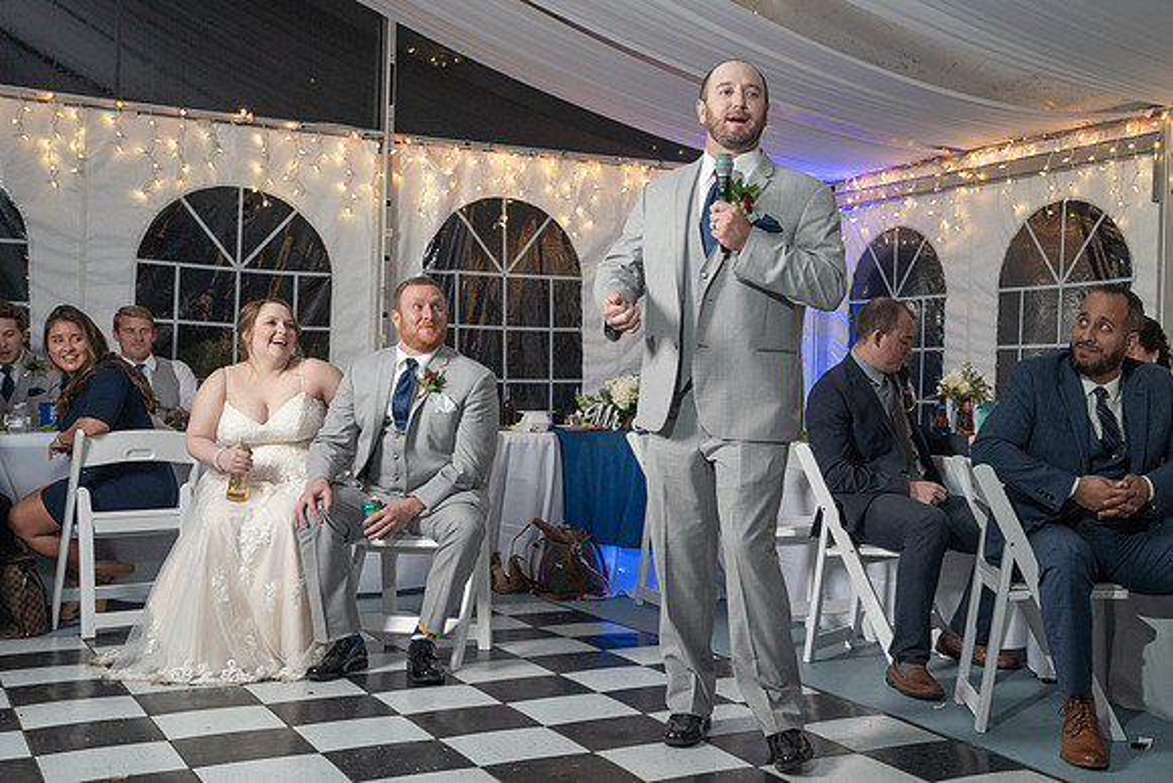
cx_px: 730
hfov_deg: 43.1
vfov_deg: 29.8
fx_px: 1472
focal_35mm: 45
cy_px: 377
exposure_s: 1/250
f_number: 5.6
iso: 2000
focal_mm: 35
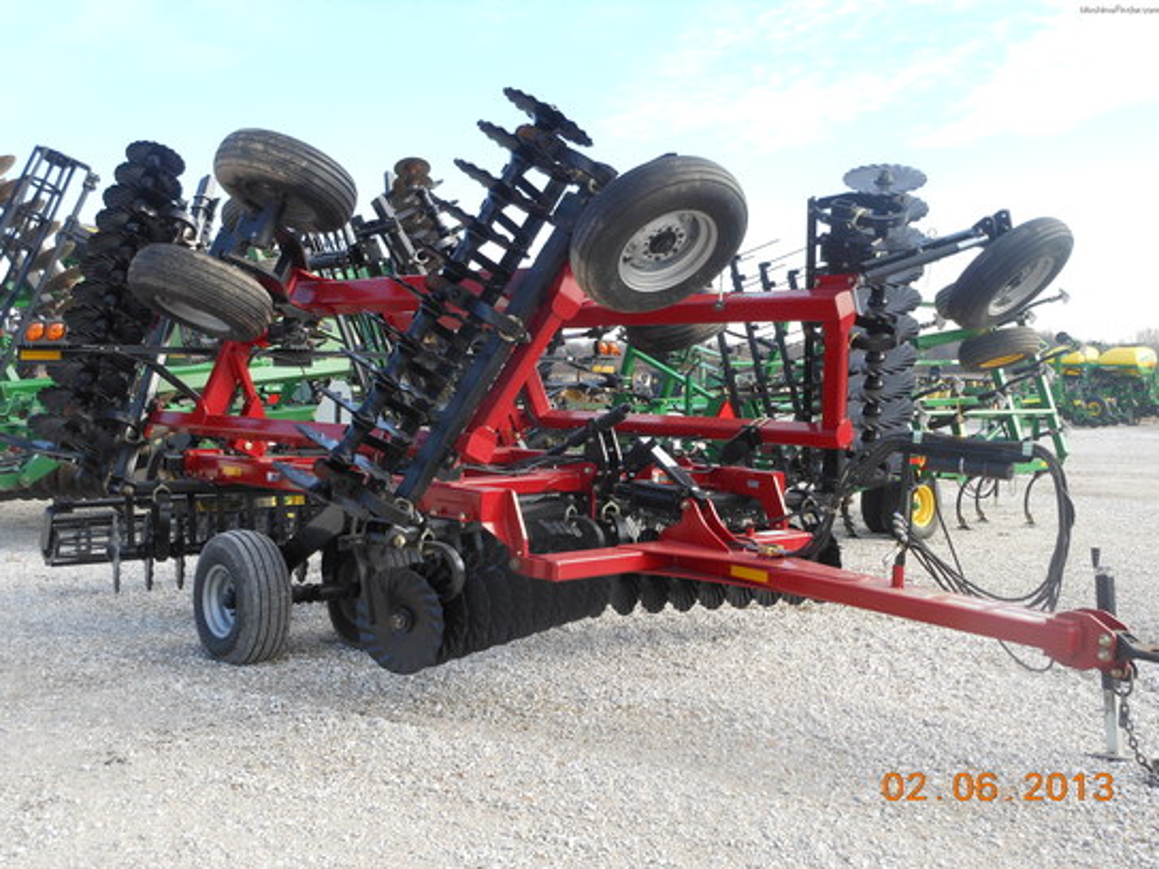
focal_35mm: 39
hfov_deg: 47.9
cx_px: 580
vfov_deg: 36.8
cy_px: 434
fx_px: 1306
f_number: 4.3
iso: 80
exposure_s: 1/125
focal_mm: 6.9
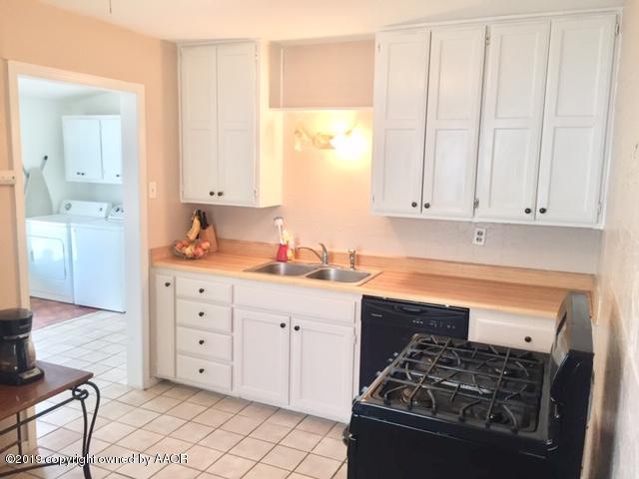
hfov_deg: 61.7
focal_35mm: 29
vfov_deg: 48.2
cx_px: 320
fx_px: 535
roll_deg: -1.5
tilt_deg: -10.6
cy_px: 240
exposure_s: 1/30
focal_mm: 4.15
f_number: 2.2
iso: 80
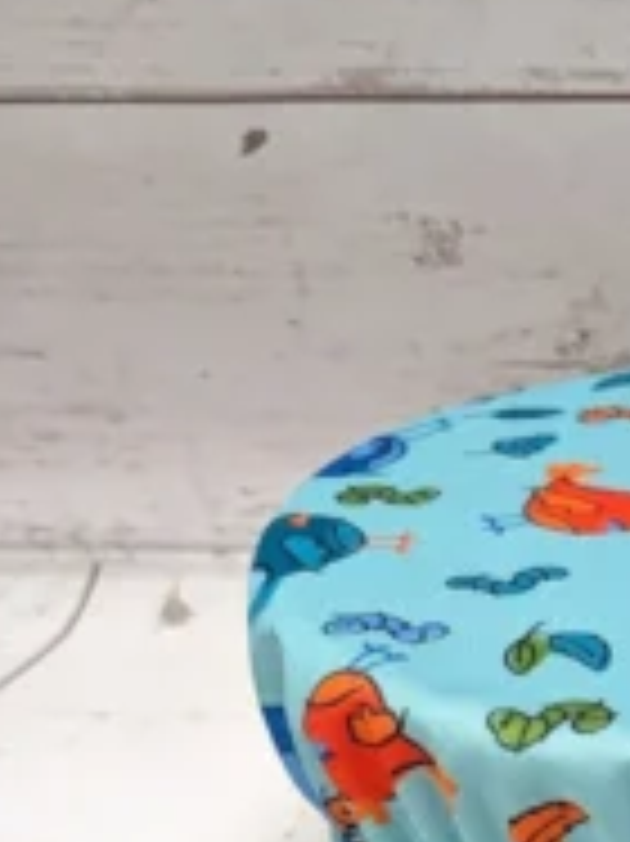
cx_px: 806
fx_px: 1871
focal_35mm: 77
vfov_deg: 24.9
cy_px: 693
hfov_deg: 17.9
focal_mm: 4.53
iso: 163
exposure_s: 1/100
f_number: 1.7
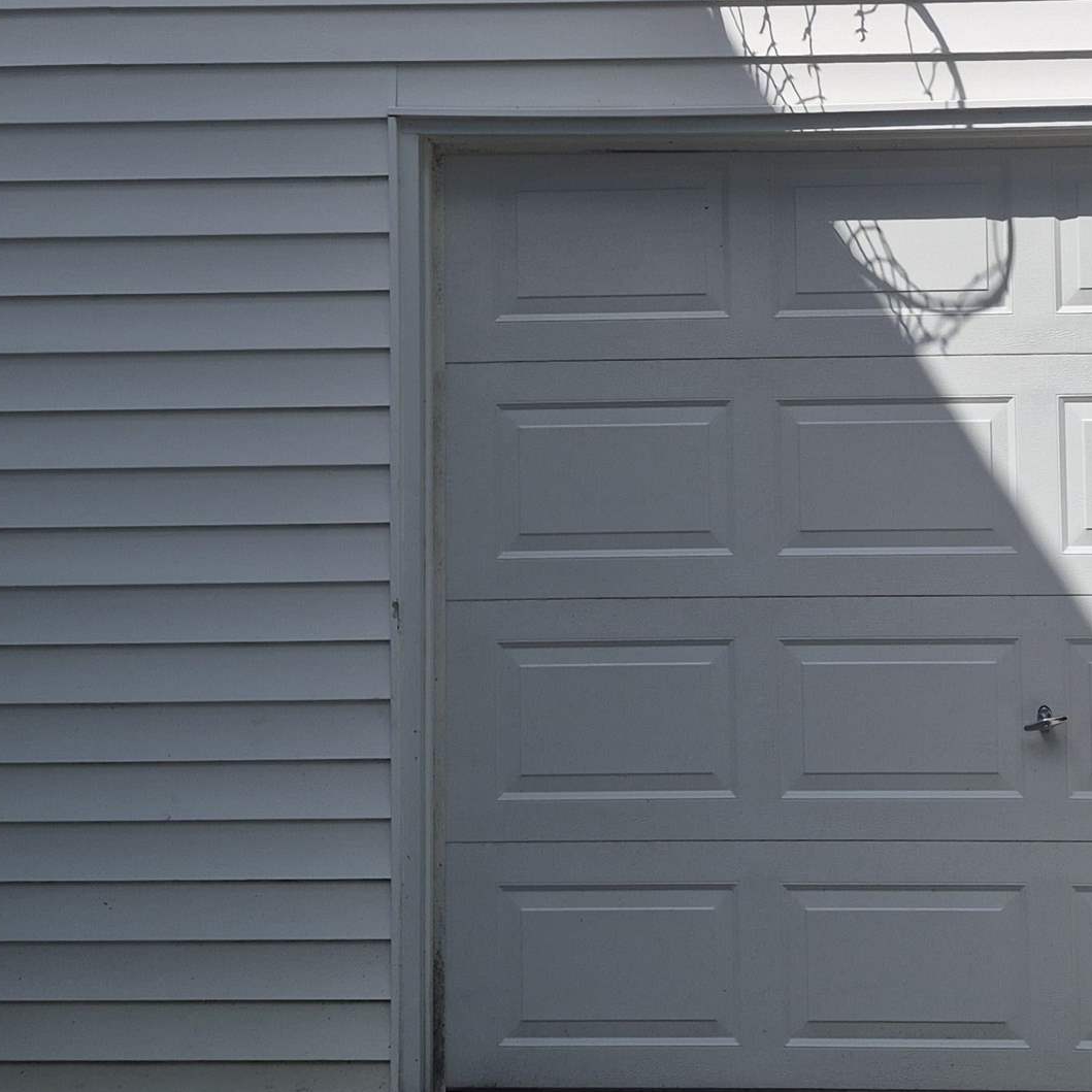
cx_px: 751
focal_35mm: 59
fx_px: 2106
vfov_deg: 28.6
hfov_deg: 28.8
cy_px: 262
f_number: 1.8
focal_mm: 5.4
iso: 64
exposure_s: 1/7696
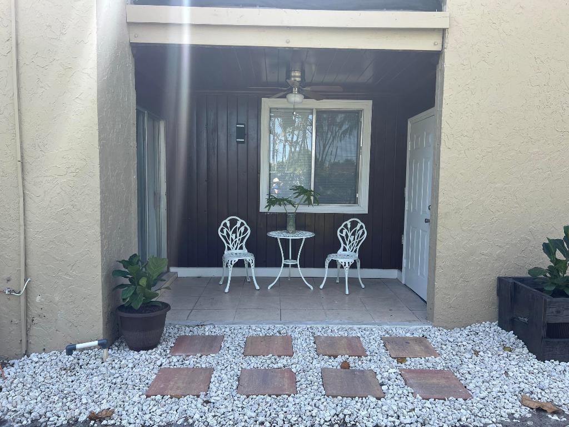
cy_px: 214
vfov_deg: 53.1
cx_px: 284
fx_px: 427
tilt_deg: -4.9
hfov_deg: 67.3
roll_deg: -0.5
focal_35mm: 26
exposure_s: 1/601
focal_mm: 5.7
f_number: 1.5
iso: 50
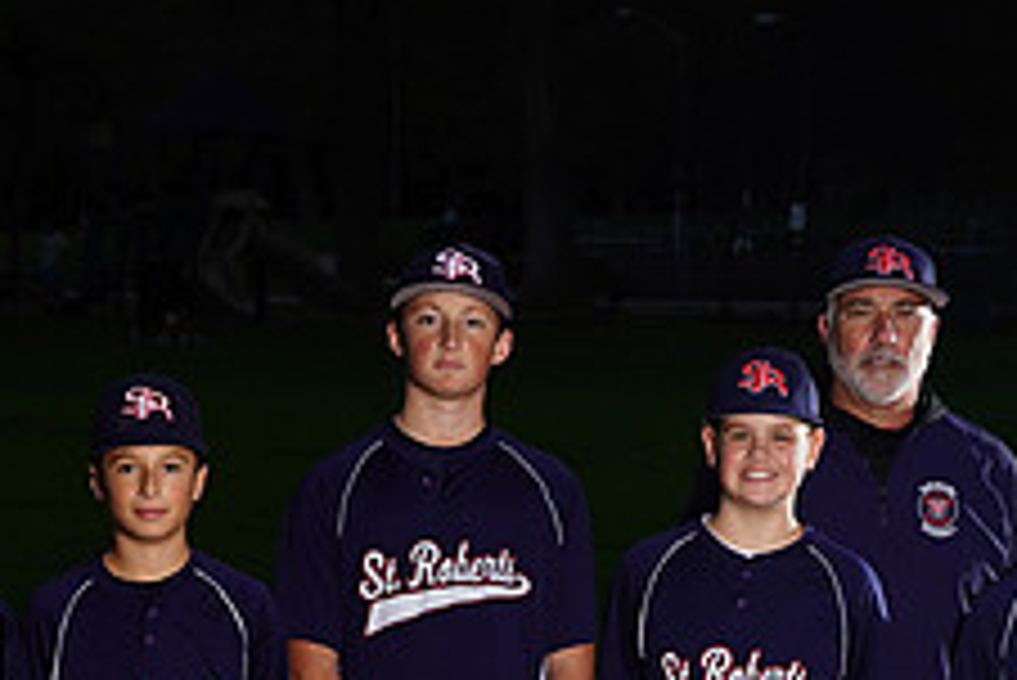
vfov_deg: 5.3
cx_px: 243
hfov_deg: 8.0
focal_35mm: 257
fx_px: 7265
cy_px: 844
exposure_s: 1/160
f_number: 10
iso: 320
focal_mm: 100
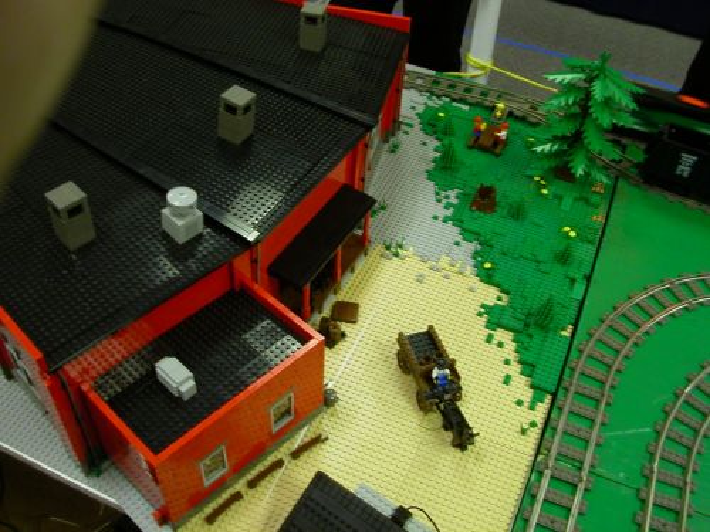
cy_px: 266
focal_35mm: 37
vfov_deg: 38.7
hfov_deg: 50.1
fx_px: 759
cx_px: 355
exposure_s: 1/12.7
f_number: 2.7
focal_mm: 5.6
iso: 100
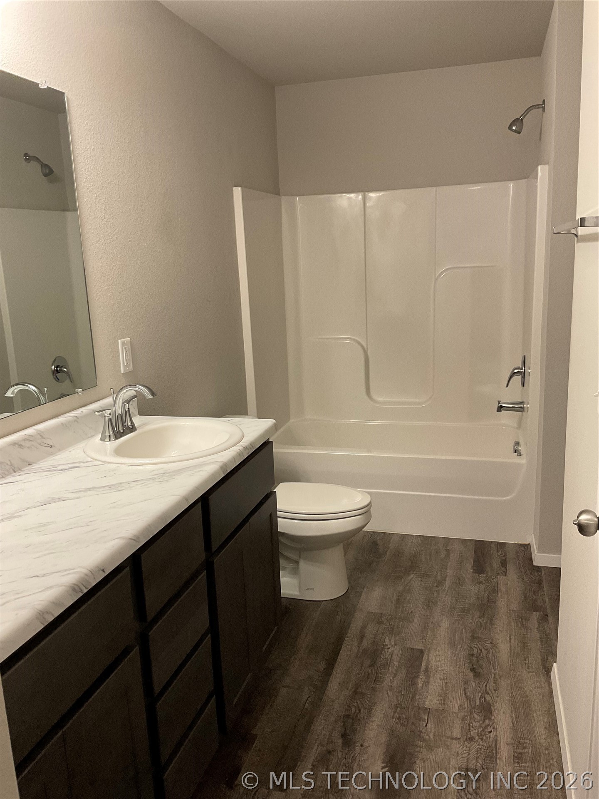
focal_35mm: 29
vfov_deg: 61.7
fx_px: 669
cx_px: 300
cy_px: 400
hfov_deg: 48.2
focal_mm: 3
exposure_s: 1/60
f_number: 1.8
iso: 125
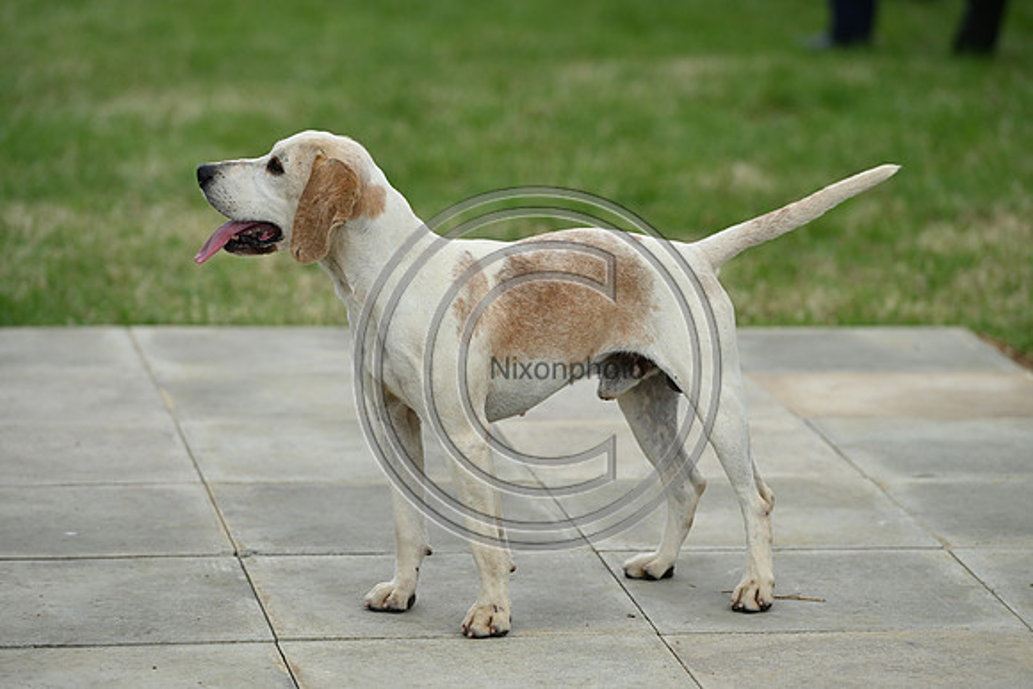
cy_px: 344
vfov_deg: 7.2
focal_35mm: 190
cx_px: 516
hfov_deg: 10.8
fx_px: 5453
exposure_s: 1/1250
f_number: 4.5
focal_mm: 190
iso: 280
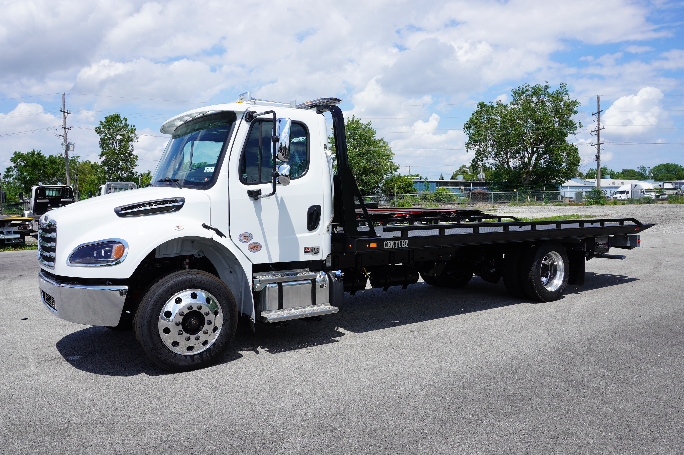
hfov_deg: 62.0
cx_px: 342
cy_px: 228
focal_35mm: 30
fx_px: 569
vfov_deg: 43.5
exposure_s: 1/160
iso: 100
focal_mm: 20
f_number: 10
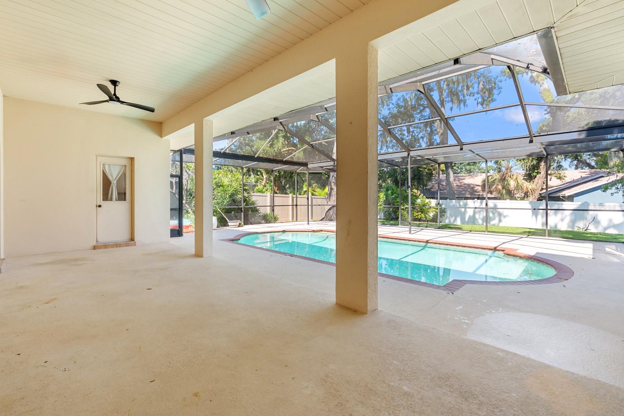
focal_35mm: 16
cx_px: 312
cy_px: 208
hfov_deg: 96.7
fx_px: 277
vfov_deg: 73.8
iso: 200
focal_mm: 16
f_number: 8
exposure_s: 1/50
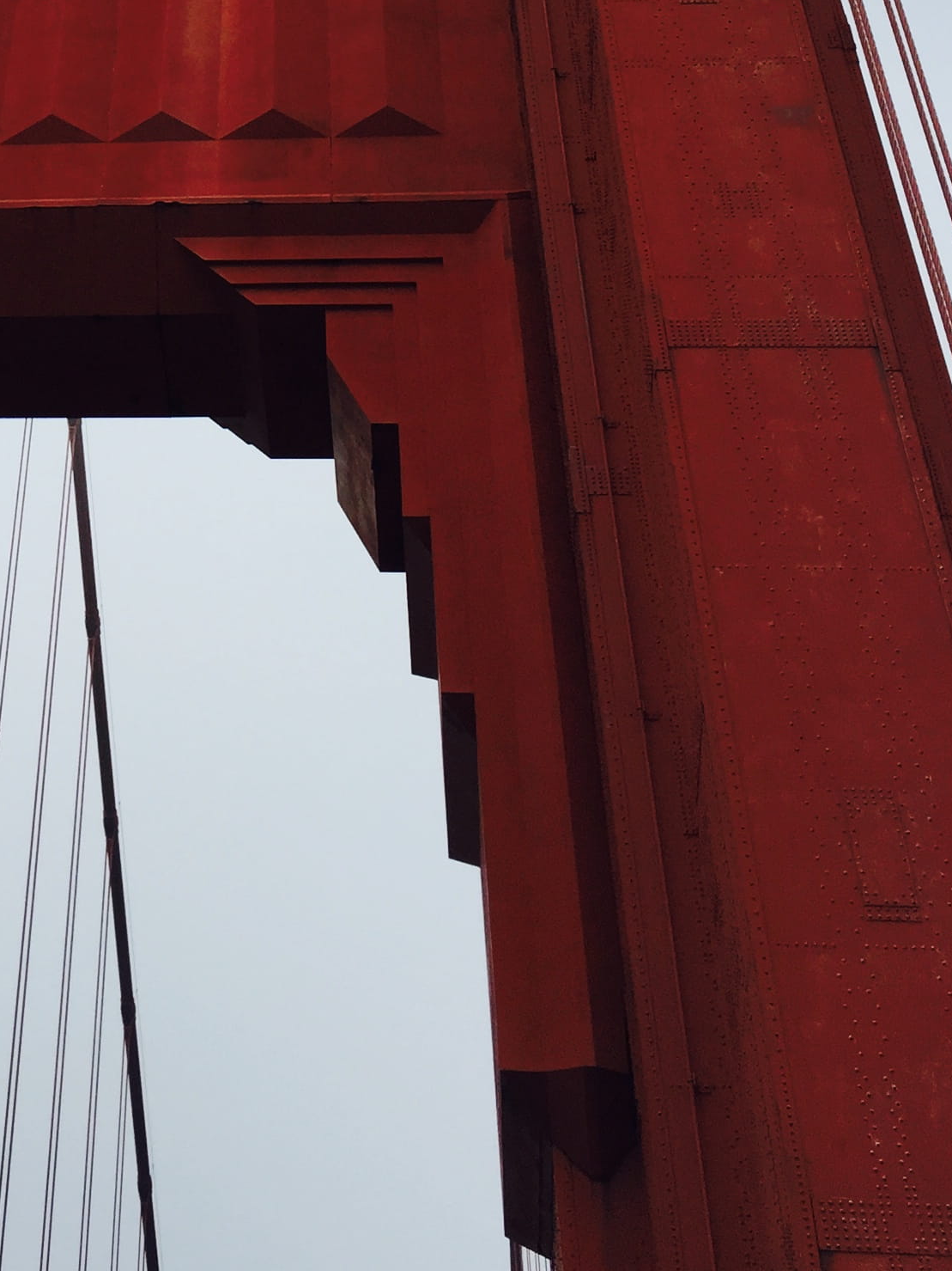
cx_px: 3
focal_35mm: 64
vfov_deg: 28.0
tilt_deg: +53.6
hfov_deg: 22.1
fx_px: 2347
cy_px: -76
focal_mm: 4.15
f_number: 2.2
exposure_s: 1/3968
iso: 32
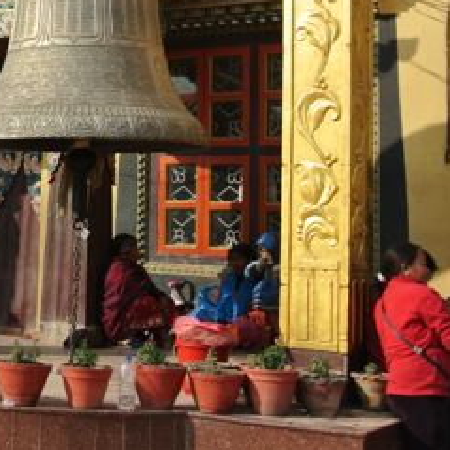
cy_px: 139
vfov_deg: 21.0
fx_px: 1206
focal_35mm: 82
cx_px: -55
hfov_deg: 20.1
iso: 100
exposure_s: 1/640
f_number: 4.5
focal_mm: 13.6
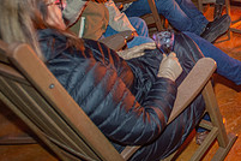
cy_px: 11
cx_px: 270
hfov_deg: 34.4
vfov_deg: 26.4
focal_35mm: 49
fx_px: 328
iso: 2000
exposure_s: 1/8
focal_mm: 17
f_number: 2.8
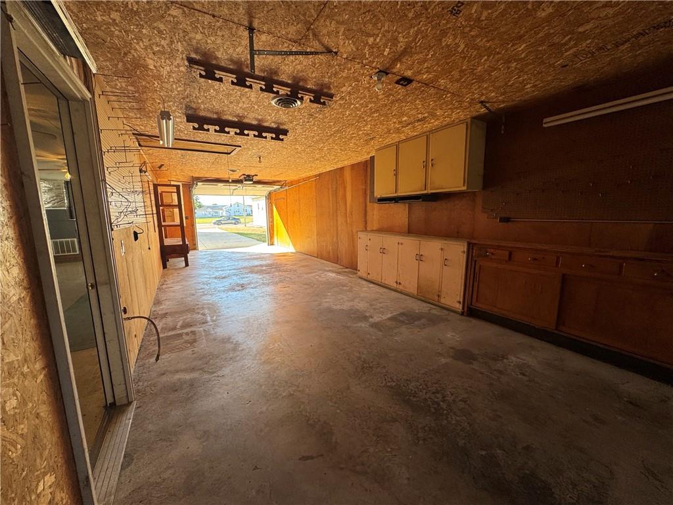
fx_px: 272
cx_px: 336
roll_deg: +1.2
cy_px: 252
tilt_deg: -9.3
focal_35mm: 14
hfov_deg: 102.1
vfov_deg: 85.7
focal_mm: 2.22
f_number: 2.2
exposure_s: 1/99
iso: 64
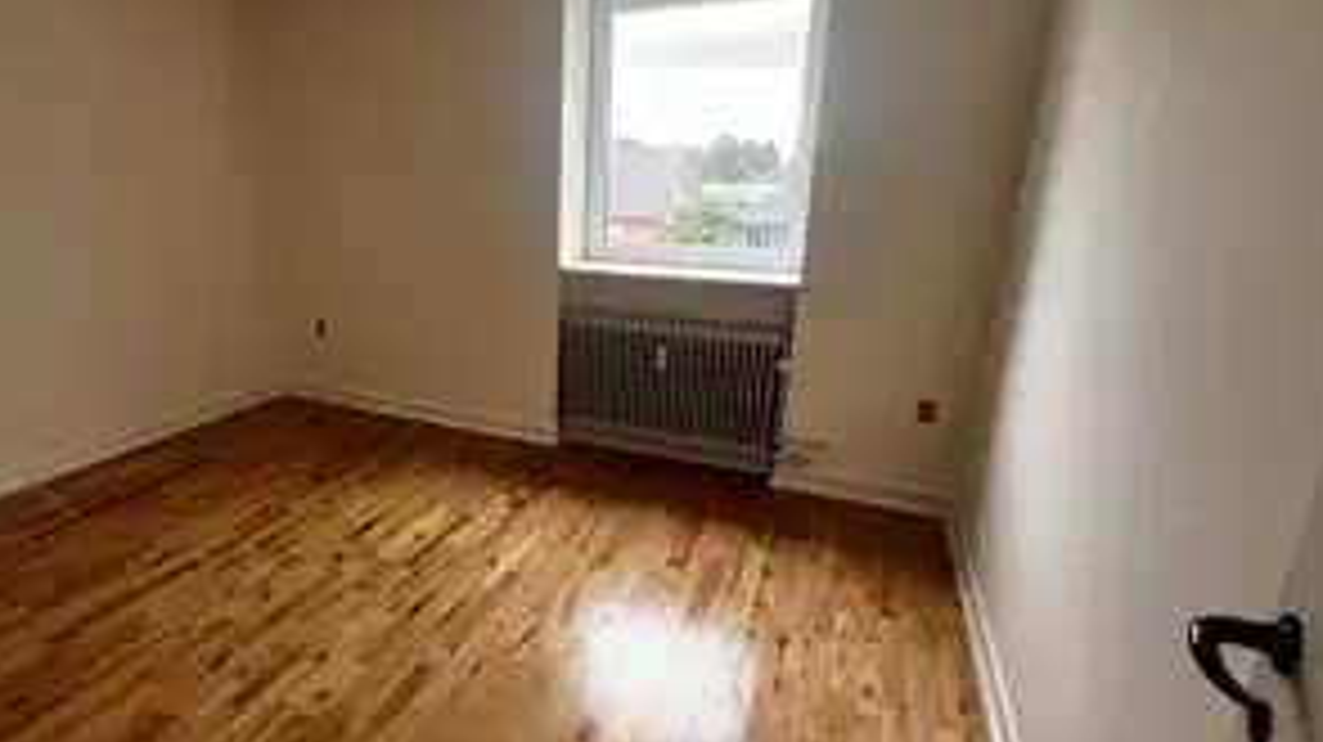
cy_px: 373
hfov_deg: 91.6
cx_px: 533
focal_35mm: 18
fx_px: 631
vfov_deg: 60.9
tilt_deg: -15.3
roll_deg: -0.6
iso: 50
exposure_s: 1/99
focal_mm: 1.57
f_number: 1.8
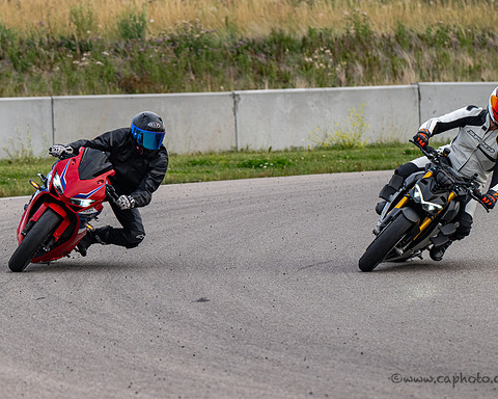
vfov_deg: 3.6
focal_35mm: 434
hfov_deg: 4.5
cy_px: 246
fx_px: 6397
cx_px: 178
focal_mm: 310
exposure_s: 1/1250
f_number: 6.3
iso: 560
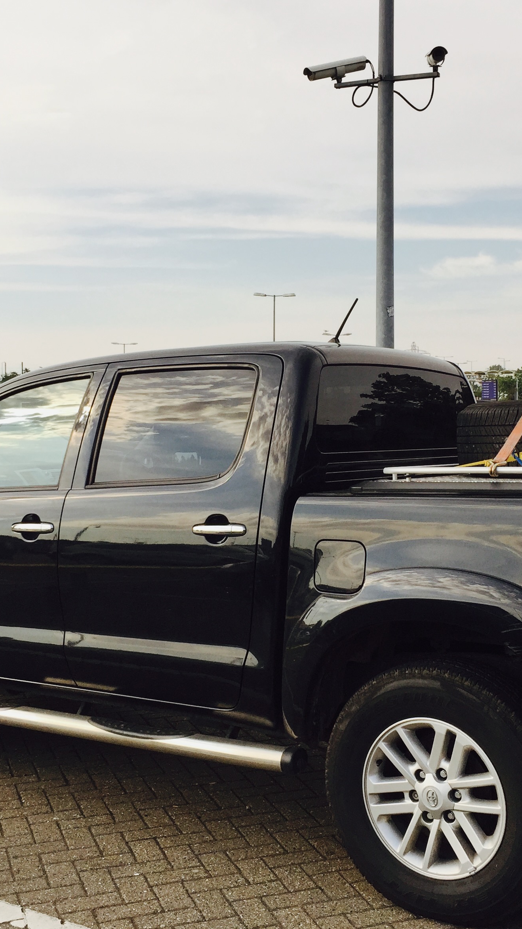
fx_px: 1083
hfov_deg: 27.1
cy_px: 466
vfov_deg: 46.4
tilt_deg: -3.1
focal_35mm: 44
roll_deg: -0.3
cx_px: 301
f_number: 2.2
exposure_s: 1/1464
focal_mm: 4.15
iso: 32
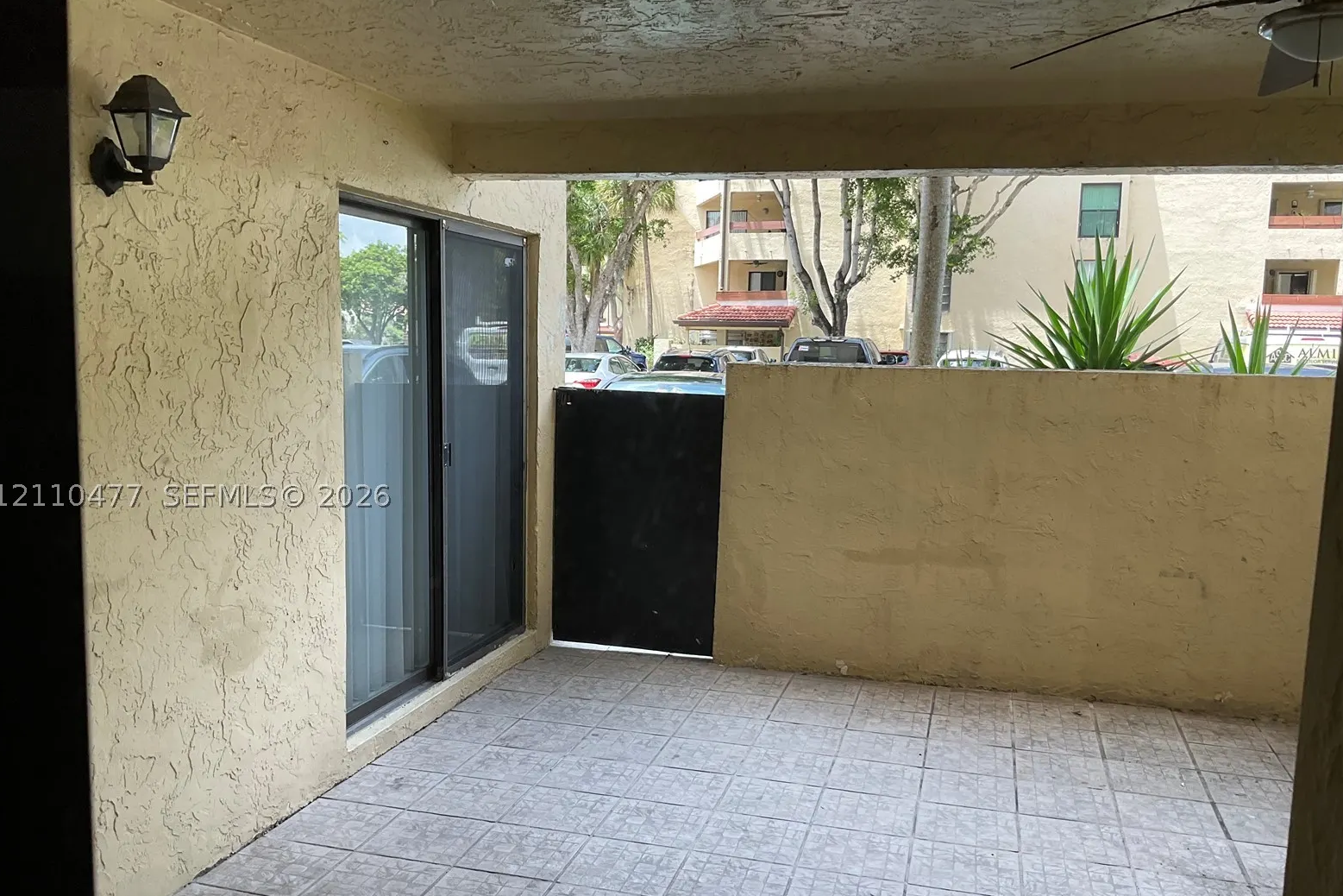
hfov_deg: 60.3
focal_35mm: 31
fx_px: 1156
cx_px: 655
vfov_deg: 42.3
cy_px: 495
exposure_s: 1/122
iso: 16
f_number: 1.8
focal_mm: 3
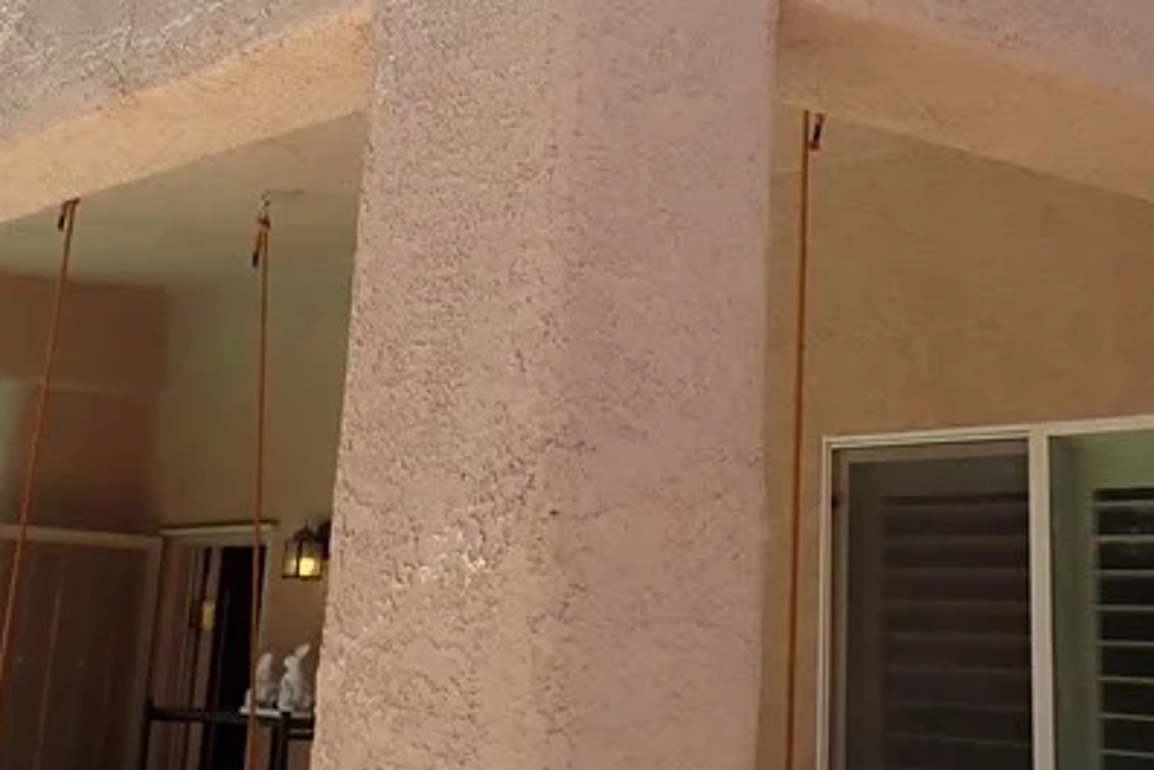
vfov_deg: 19.0
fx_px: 2148
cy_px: -206
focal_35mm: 67
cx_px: 596
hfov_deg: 30.1
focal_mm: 4.5
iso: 100
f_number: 8
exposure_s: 1/160
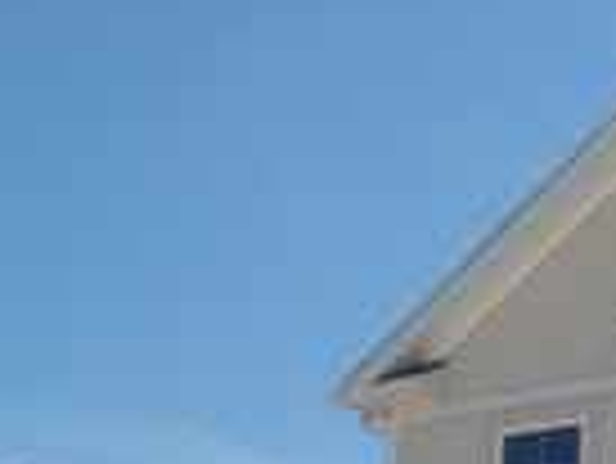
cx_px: 908
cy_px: 606
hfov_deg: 15.6
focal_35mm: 117
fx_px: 2084
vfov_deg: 12.3
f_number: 8.8
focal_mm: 5.7
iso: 64
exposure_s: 1/250
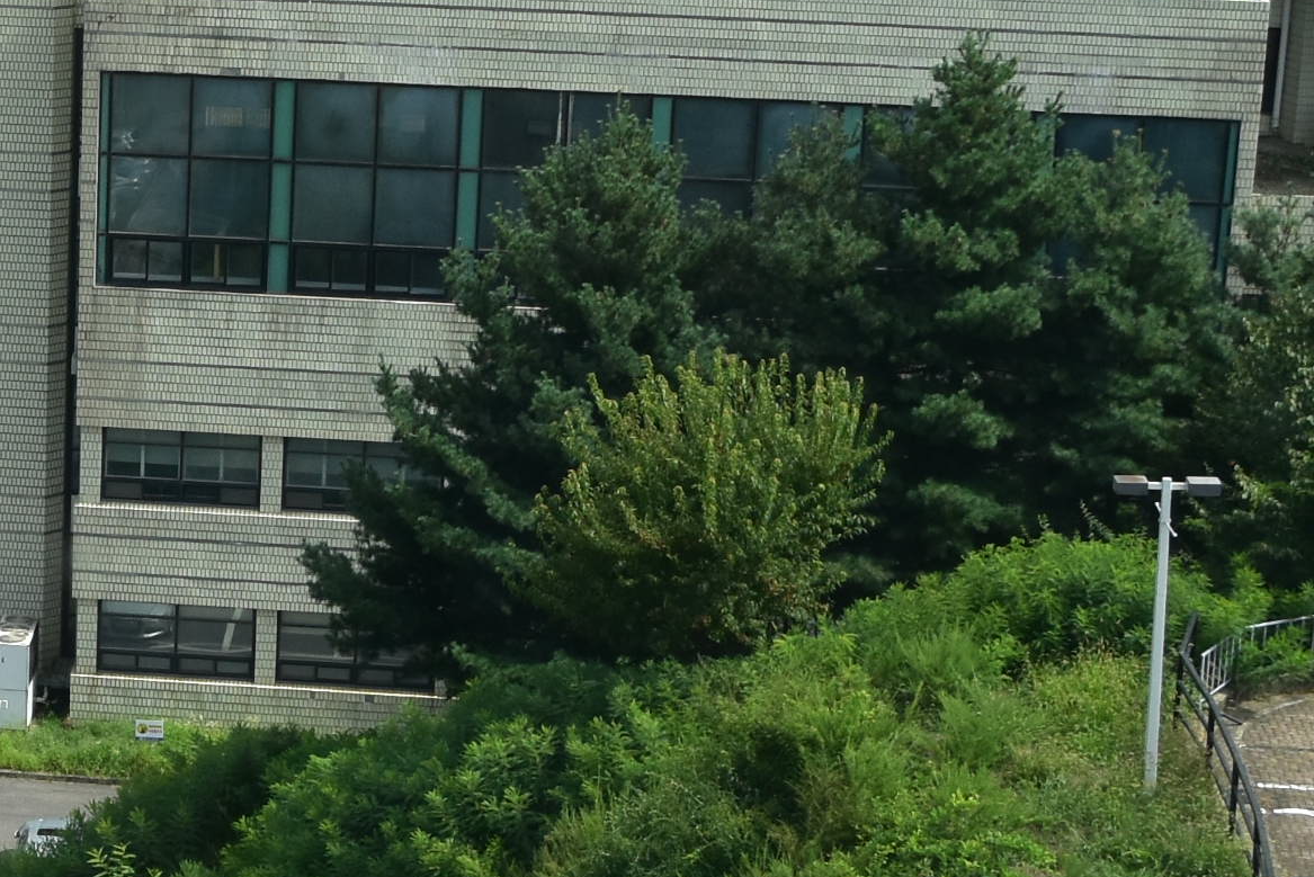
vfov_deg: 13.1
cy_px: 232
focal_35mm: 104
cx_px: -10
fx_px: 3797
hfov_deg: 19.1
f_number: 11
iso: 400
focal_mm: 18
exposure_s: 1/400
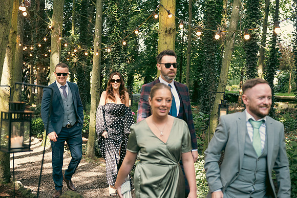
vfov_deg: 24.6
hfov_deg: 36.2
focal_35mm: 55
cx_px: 148
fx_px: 454
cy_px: 99
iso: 250
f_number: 3.5
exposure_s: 1/160
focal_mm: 55
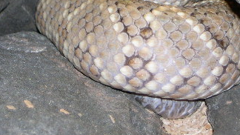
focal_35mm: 245
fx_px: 1559
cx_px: 104
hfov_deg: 8.8
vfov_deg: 4.9
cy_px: 1
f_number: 4.9
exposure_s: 1/60
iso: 100
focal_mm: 24
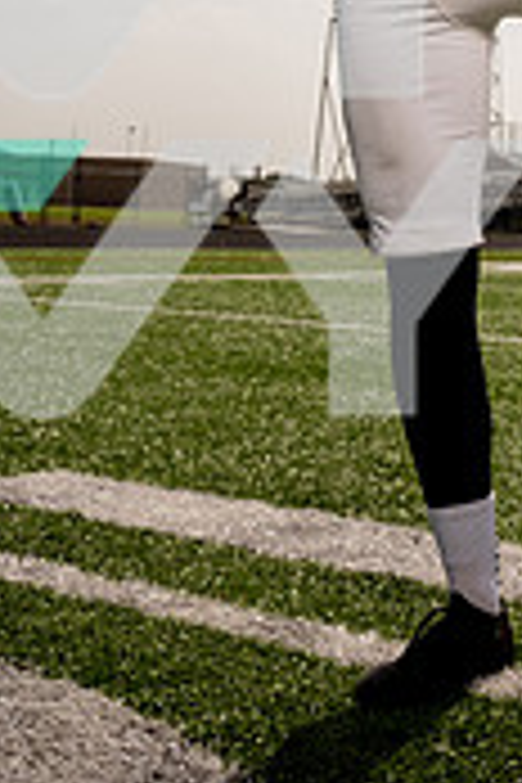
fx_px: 1522
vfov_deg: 26.9
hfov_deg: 19.0
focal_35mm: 70
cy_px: -36
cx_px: 490
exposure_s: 1/250
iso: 100
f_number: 8
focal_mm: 27
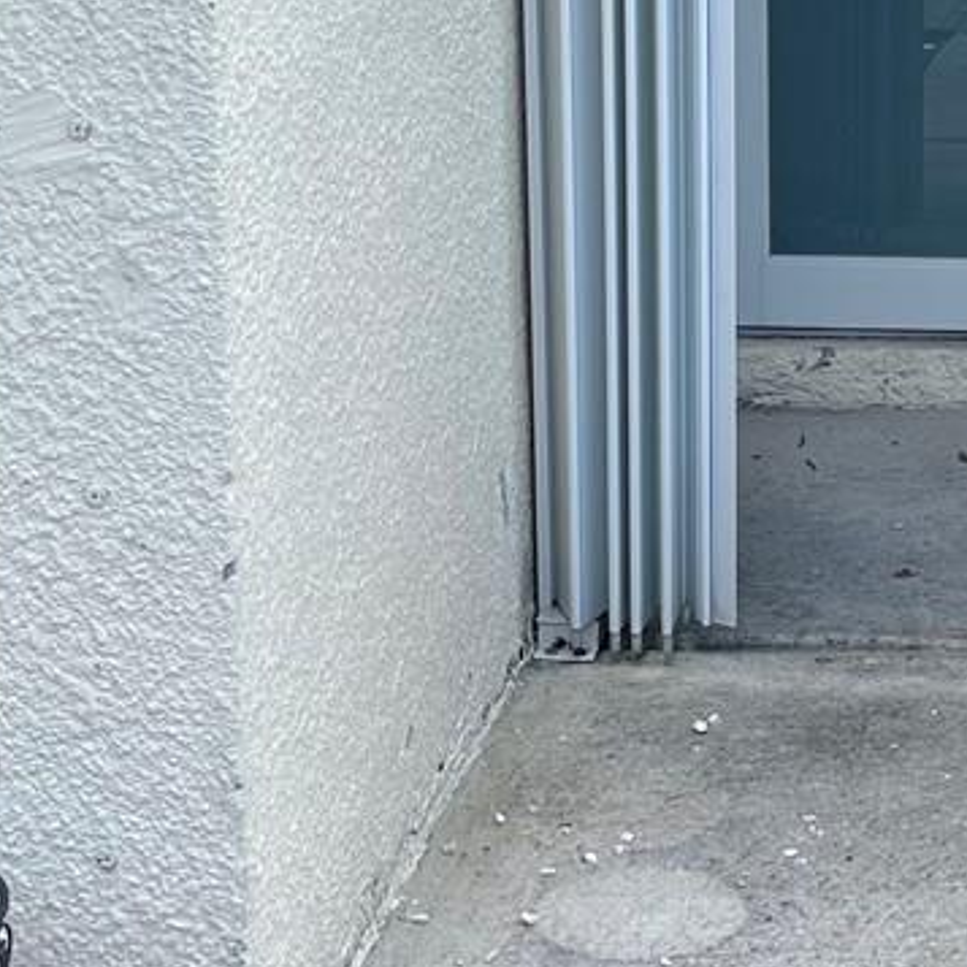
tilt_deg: -9.3
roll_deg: -0.3
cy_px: 54
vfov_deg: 16.6
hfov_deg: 16.5
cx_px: 1010
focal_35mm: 103
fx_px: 3255
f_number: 1.6
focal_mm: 5.1
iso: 50
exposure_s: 1/1372
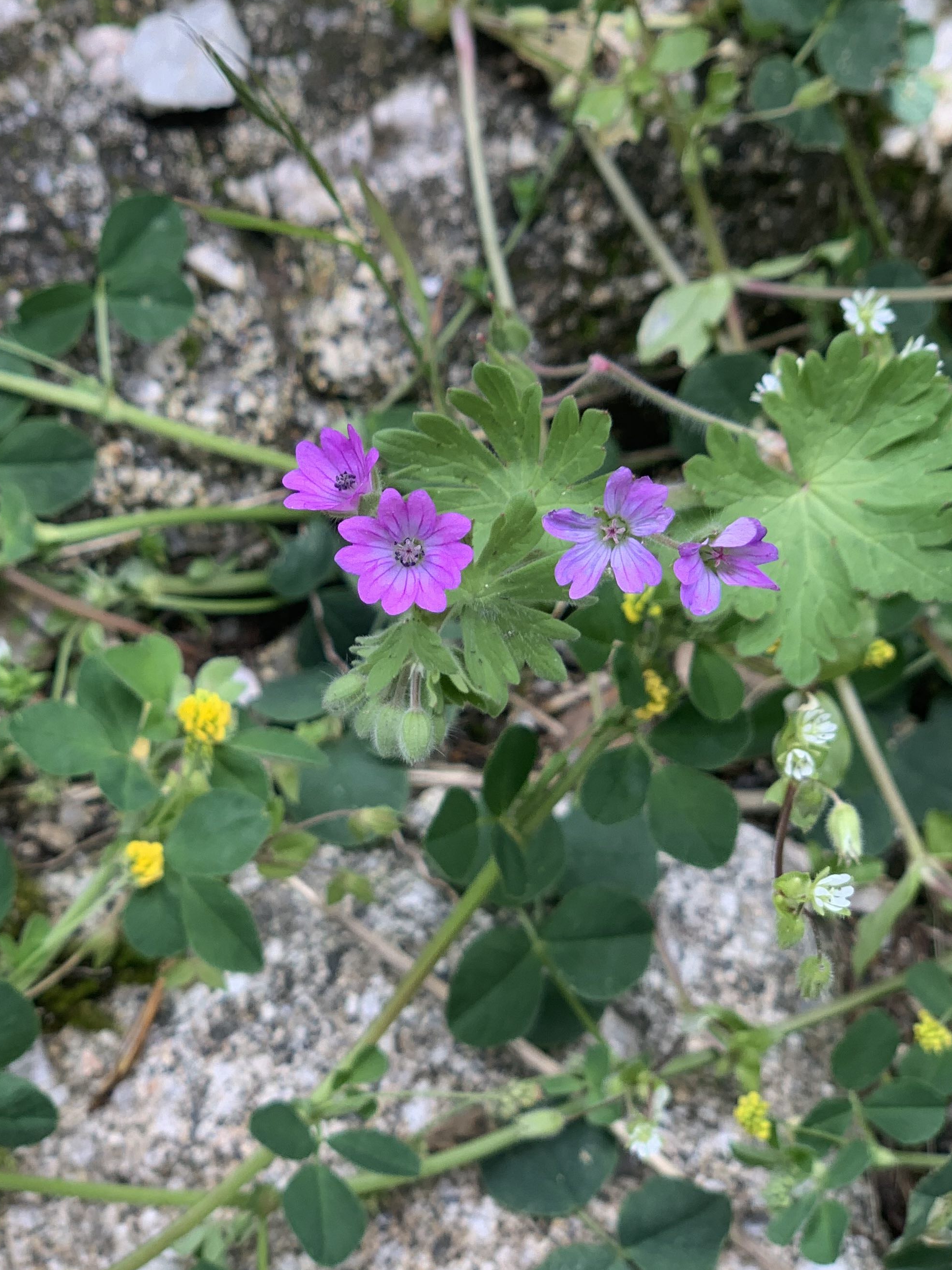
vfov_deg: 24.4
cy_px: 551
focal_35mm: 80
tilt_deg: -54.1
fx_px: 2933
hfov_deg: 18.4
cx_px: 426
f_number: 2.4
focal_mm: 6
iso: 20
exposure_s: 1/122
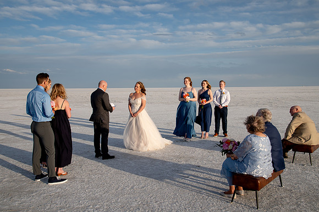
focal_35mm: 35
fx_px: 313
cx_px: 154
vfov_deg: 37.4
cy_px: 102
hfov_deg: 54.0
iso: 200
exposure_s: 1/320
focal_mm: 34
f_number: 8
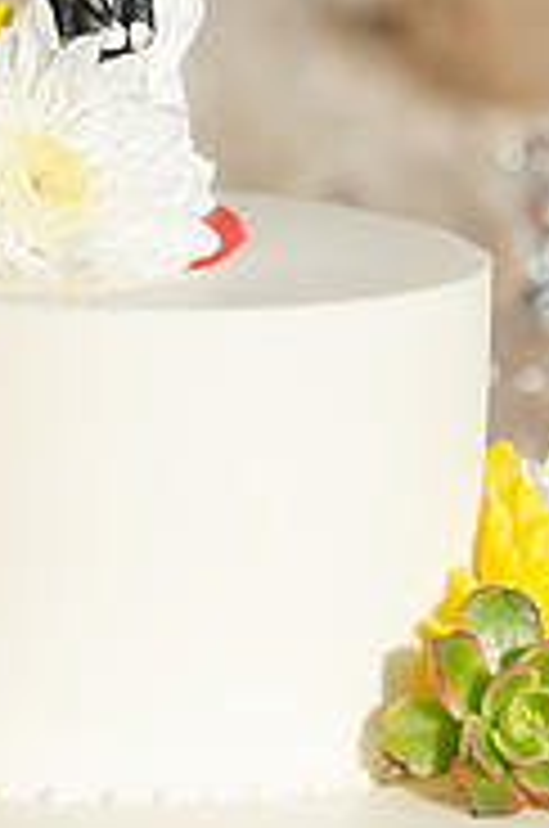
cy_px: 572
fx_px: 7600
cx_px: 106
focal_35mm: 331
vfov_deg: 6.2
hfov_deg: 4.1
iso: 200
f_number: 3.5
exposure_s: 1/2000
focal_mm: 135
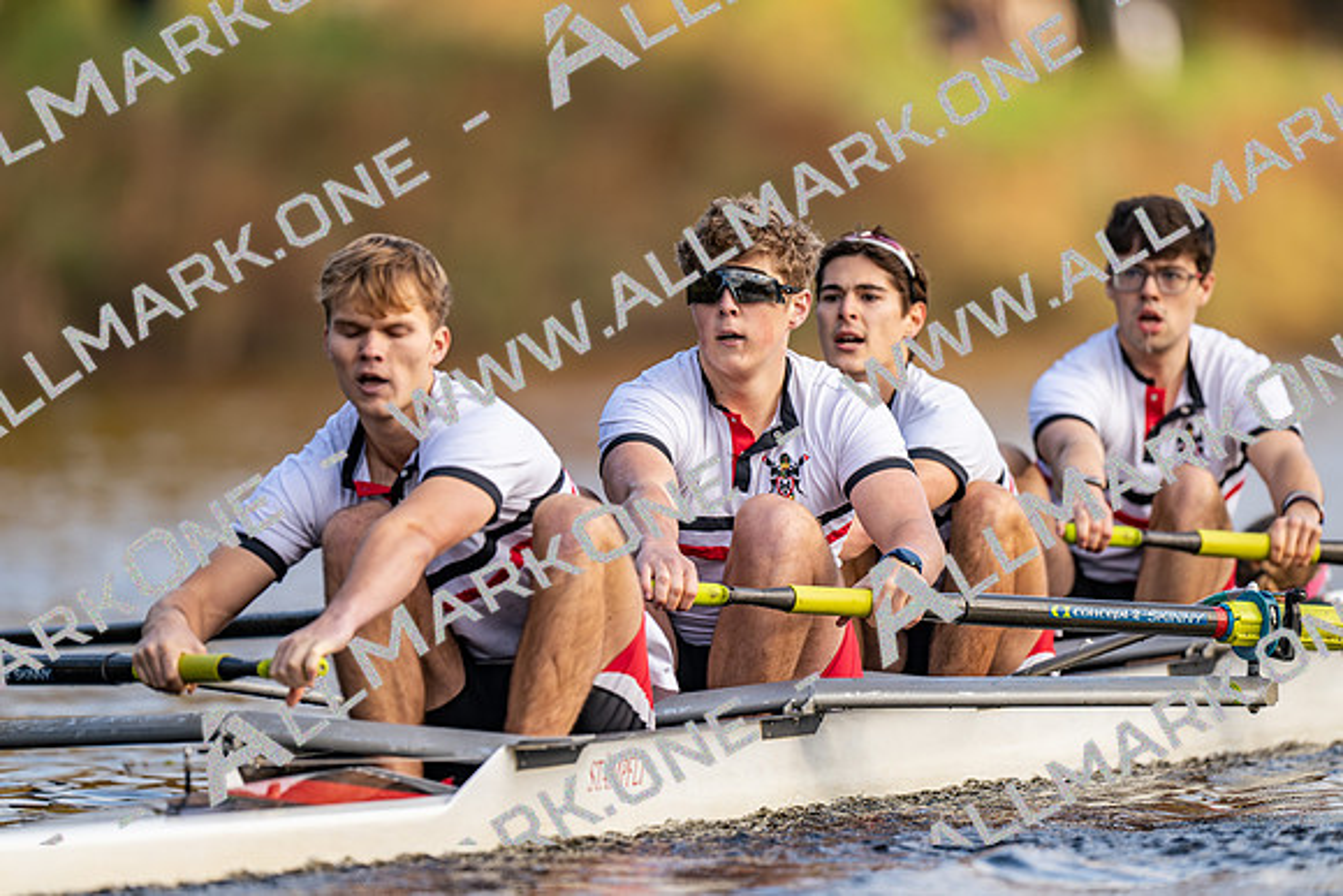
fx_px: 22388
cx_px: 672
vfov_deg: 2.3
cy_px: 448
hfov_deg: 3.4
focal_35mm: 600
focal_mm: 600
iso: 900
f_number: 4
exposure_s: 1/2500
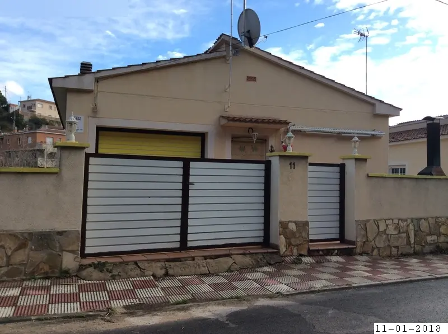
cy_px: 167
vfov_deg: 42.8
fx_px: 426
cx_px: 224
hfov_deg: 55.4
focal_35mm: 33
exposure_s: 1/763
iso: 32
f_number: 2.4
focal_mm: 3.3
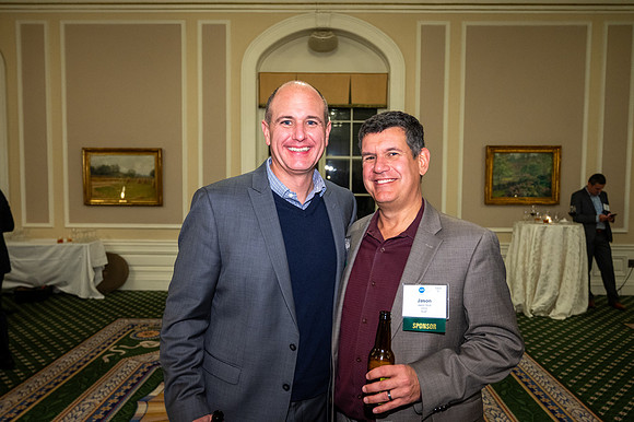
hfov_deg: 63.7
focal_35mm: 29
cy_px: 211
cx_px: 317
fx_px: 510
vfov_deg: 44.9
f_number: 4
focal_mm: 29
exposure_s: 1/40
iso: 2500
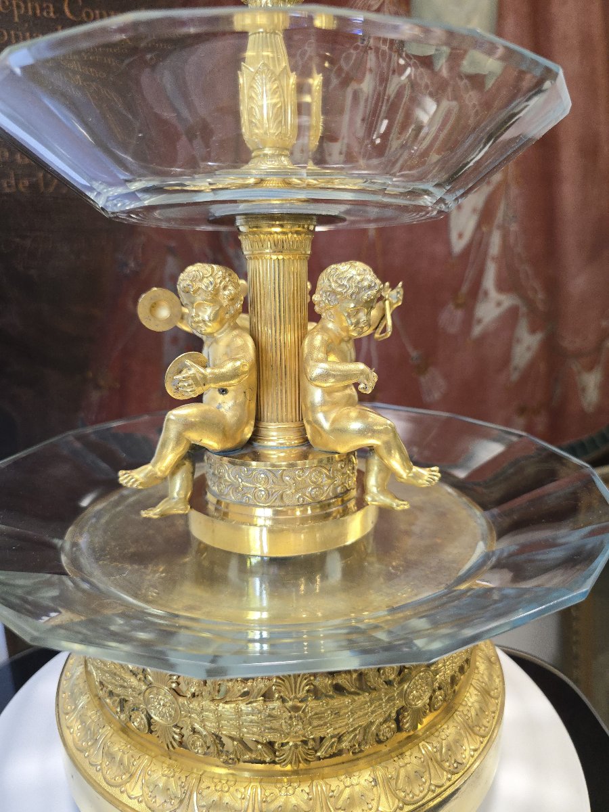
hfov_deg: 58.9
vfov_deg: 73.9
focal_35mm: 23
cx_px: 304
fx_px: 540
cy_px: 406
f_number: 1.7
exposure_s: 1/100
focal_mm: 6.3
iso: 320
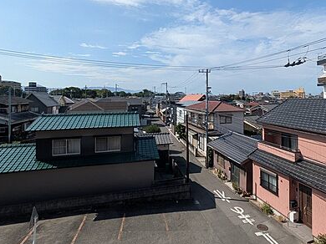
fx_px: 216
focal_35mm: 23
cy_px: 93
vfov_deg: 58.2
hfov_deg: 73.3
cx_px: 192
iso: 50
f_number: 2.2
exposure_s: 1/2049
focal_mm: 1.83
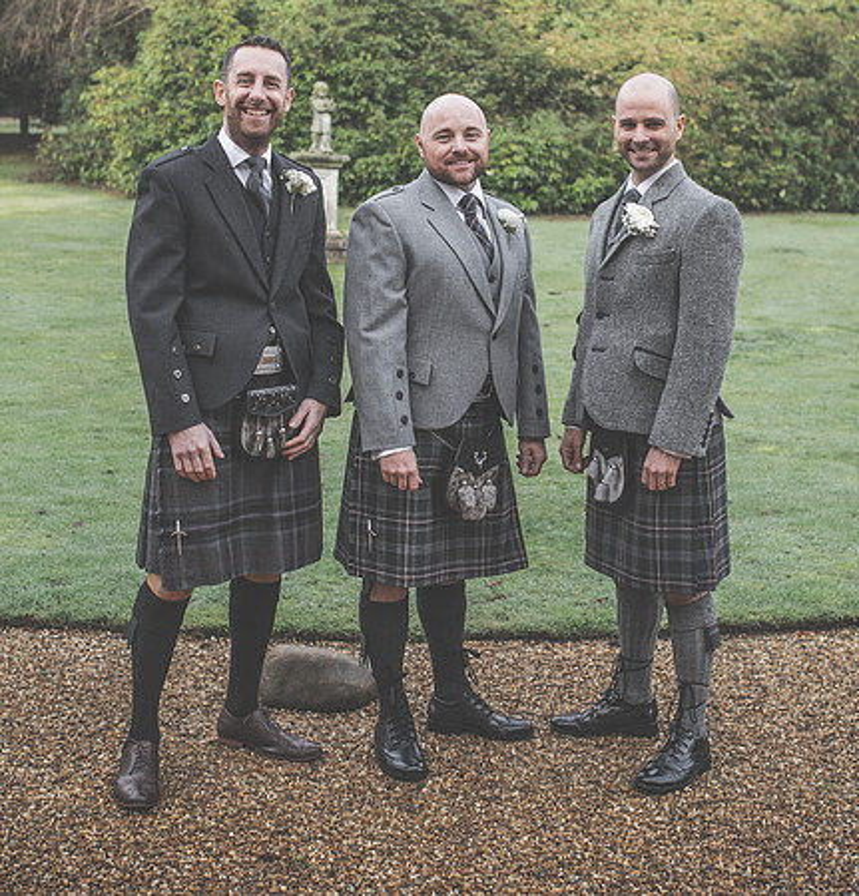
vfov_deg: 30.1
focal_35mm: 58
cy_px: 328
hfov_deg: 29.0
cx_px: 459
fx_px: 1660
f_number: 2.8
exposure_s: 1/250
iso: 100
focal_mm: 35
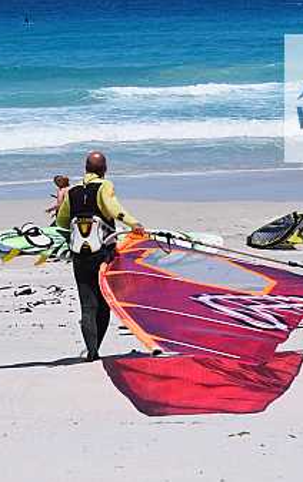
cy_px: 242
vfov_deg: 12.9
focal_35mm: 162
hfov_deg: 8.1
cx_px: 137
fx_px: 2135
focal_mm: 70
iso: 200
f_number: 13
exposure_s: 1/640
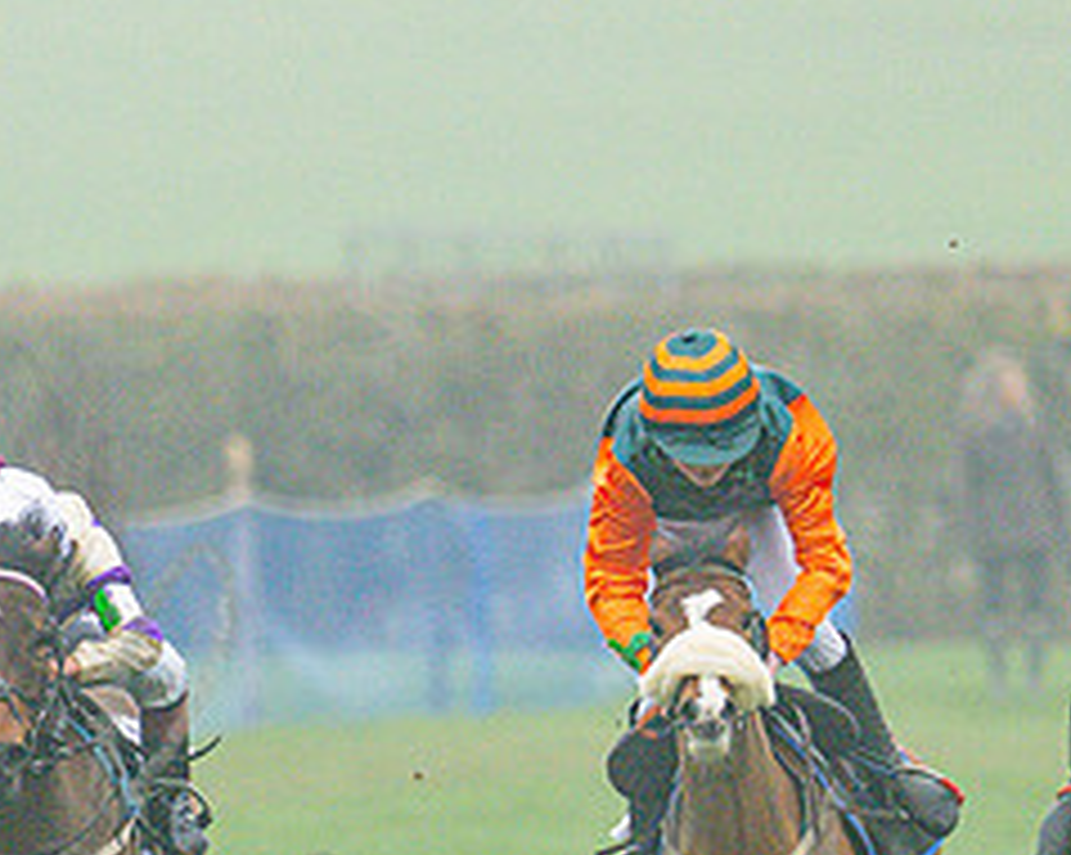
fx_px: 62013
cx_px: -108
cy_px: 904
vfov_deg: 0.8
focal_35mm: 1958
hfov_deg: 1.0
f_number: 5
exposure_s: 1/1250
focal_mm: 400
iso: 800
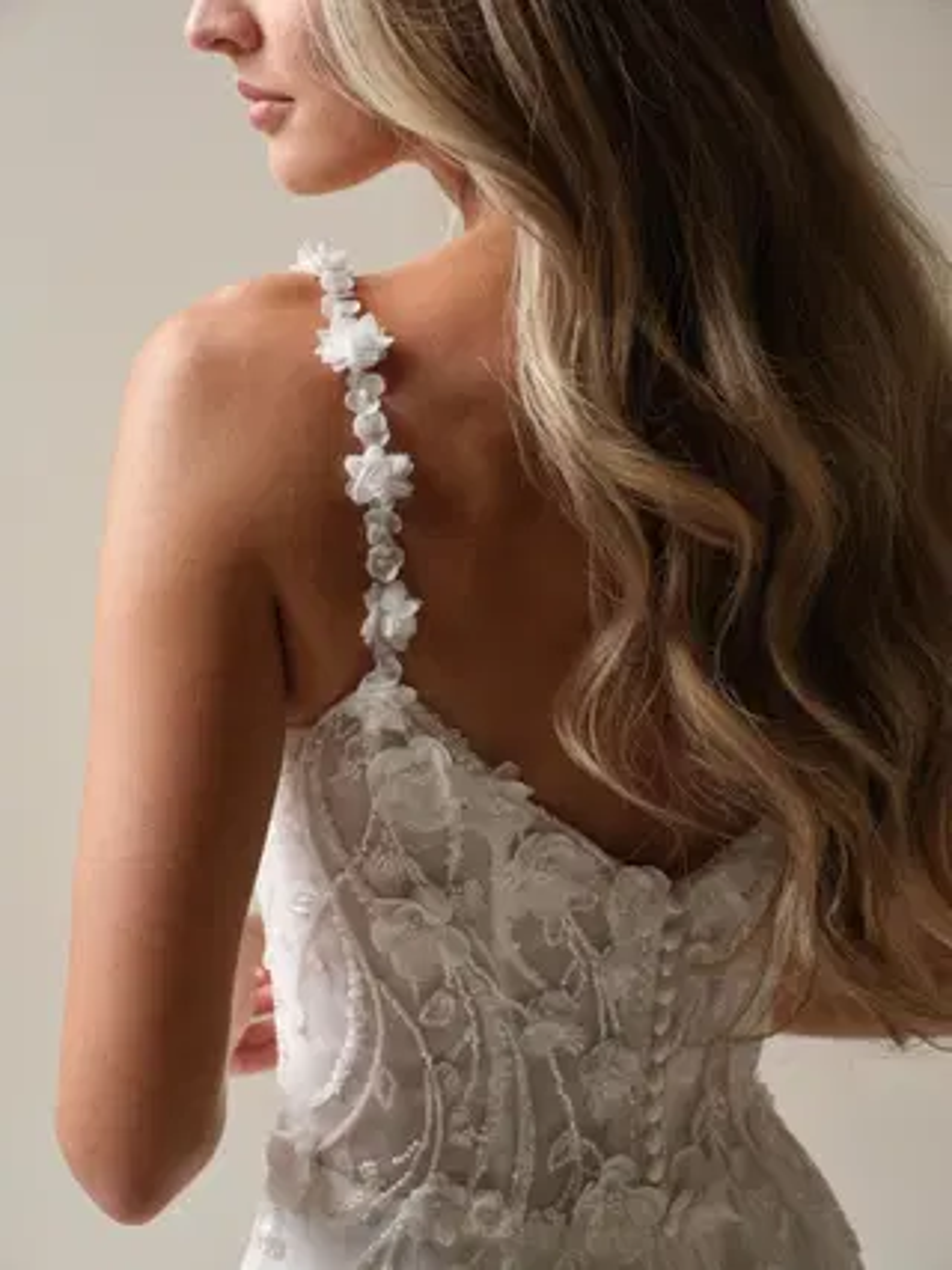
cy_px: 635
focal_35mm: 74
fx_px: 2715
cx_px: 476
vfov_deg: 26.3
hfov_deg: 19.9
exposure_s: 1/125
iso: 800
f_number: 10
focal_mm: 93.8
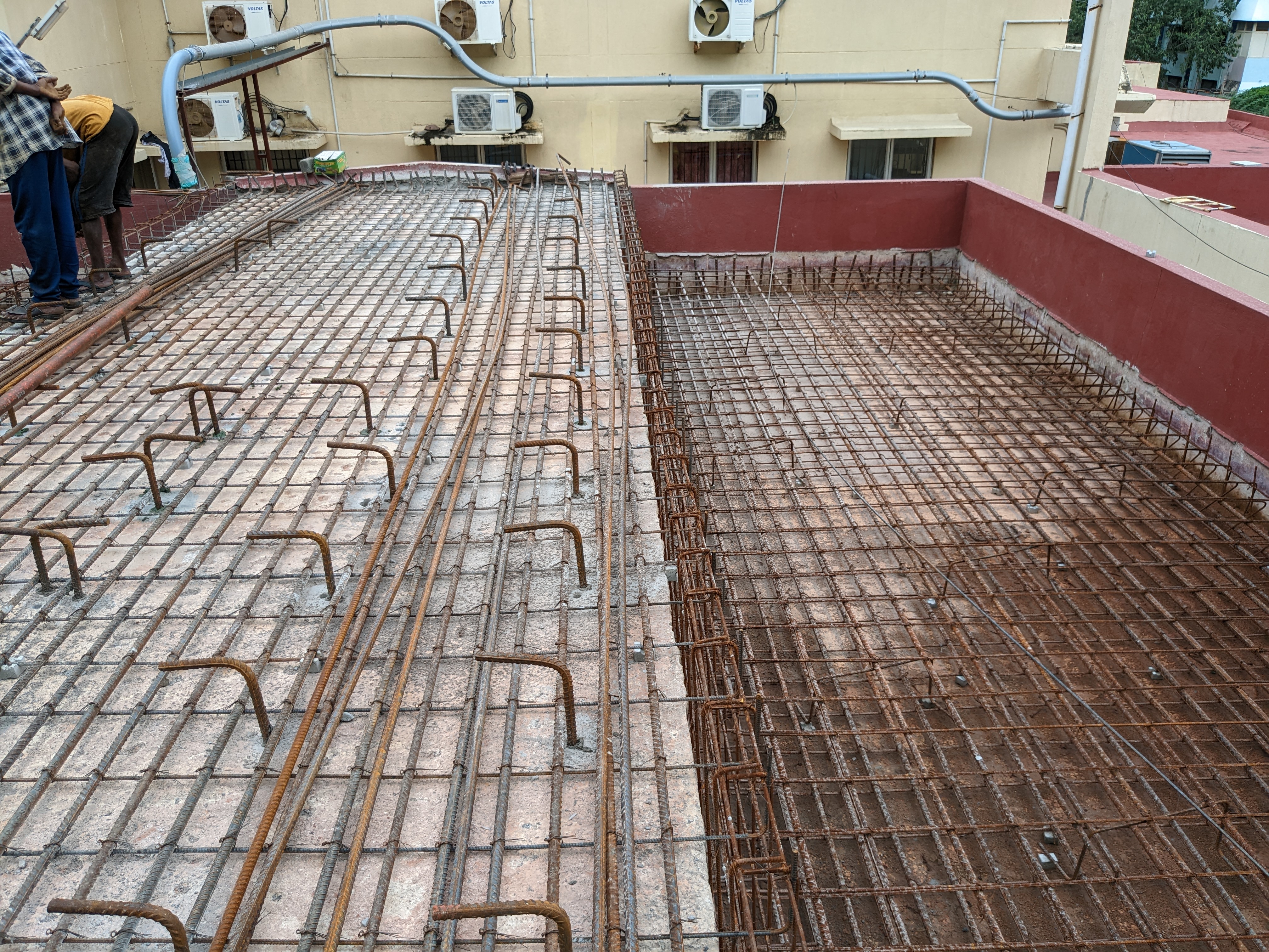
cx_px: 634
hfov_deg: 65.3
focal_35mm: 27
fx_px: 990
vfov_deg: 51.4
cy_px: 476
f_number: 1.73
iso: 52
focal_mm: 4.38
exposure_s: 1/390
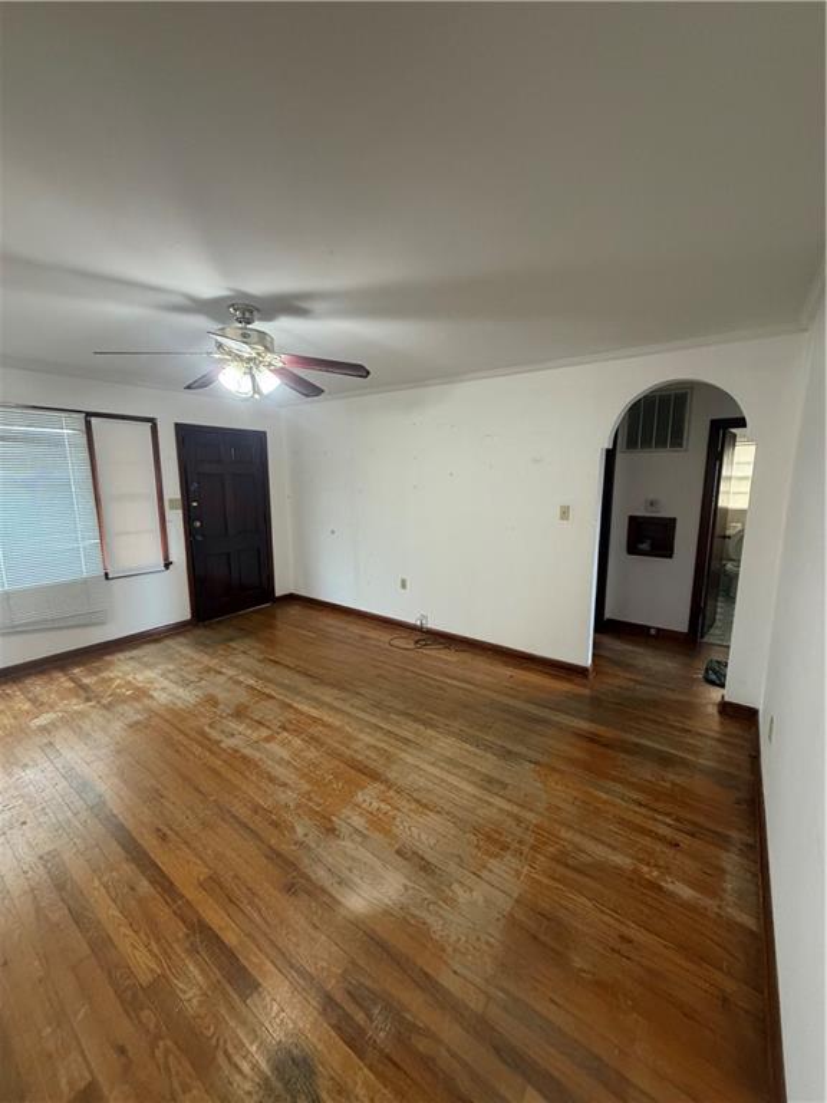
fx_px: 446
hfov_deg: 85.7
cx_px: 414
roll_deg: +0.2
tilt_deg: -9.7
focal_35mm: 14
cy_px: 552
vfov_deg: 102.1
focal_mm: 2.22
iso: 320
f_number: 2.2
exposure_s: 1/60
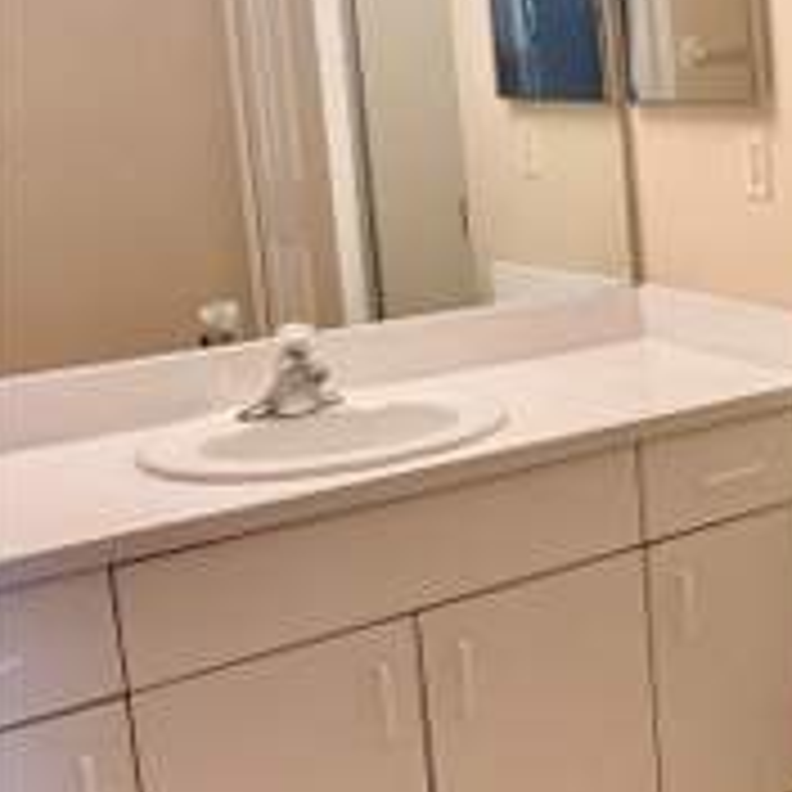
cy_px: 270
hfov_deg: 25.0
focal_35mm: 58
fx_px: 1501
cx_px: 1071
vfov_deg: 29.4
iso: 64
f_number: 1.78
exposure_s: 1/120
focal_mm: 6.76
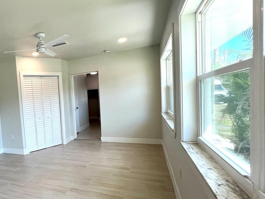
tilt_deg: -4.2
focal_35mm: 23
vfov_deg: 58.6
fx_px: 176
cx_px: 31
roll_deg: +4.5
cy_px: 114
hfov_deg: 63.1
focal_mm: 1.57
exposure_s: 1/120
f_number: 1.8
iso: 32
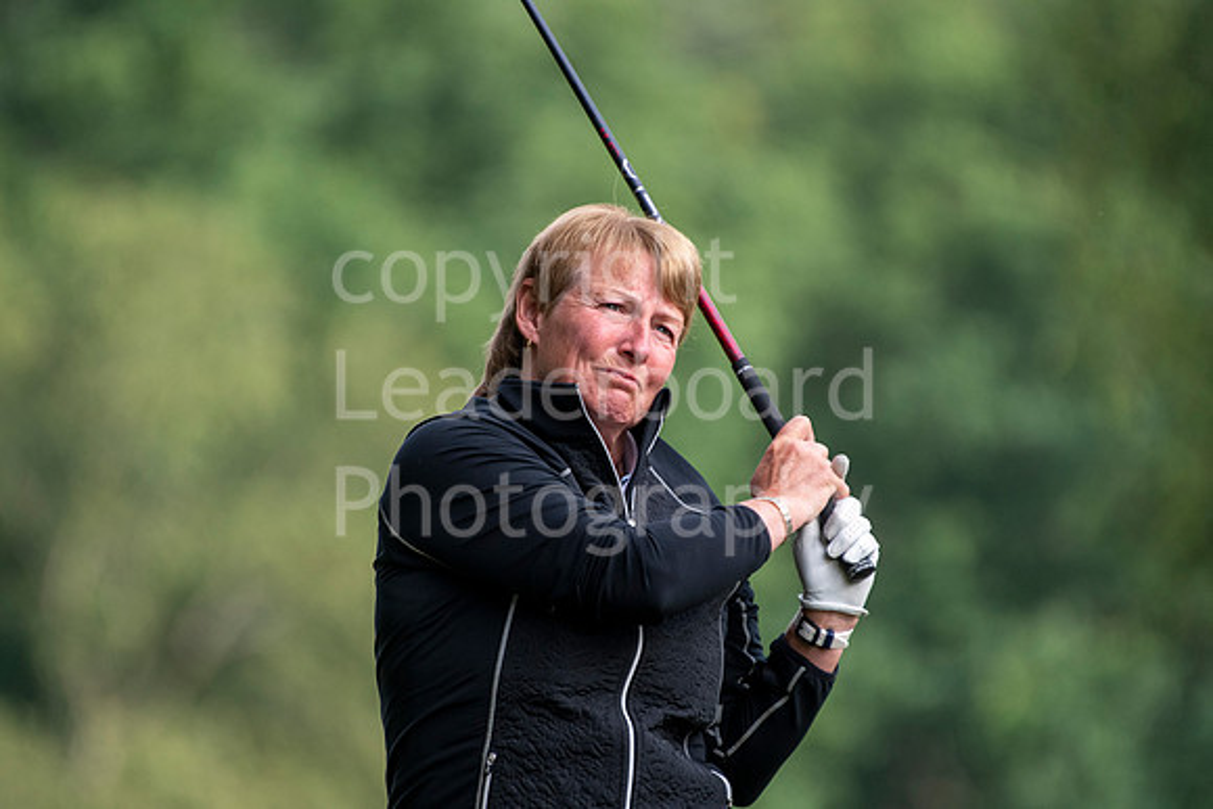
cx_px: 606
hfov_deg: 2.7
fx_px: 25276
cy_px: 404
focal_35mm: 750
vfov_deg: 1.8
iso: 640
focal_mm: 500
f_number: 5.6
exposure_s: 1/1000
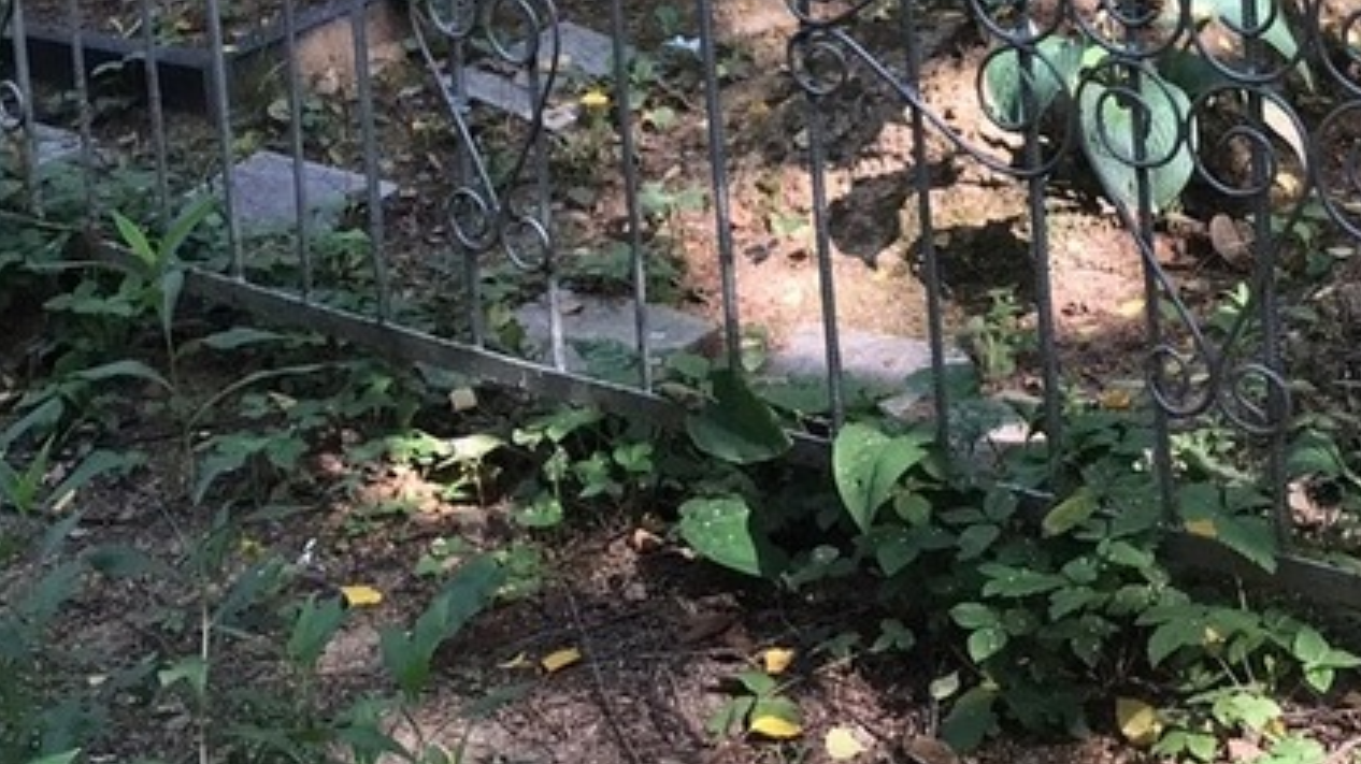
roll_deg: +6.8
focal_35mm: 74
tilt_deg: -9.6
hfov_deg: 28.3
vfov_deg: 14.8
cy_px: -467
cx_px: 974
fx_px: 2670
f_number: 1.8
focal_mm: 3.99
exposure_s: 1/100
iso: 32
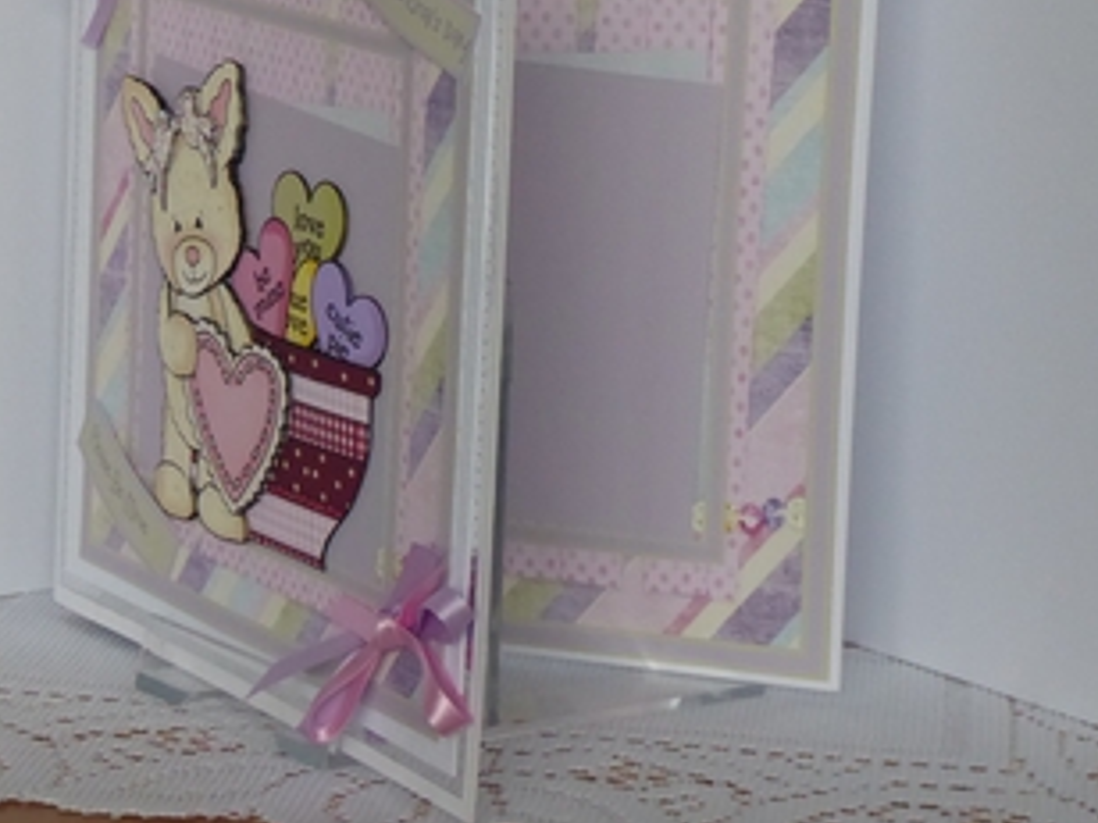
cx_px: 356
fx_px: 4536
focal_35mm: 143
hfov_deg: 13.8
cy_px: 319
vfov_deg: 10.4
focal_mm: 16.1
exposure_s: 1/100
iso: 800
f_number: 4.9
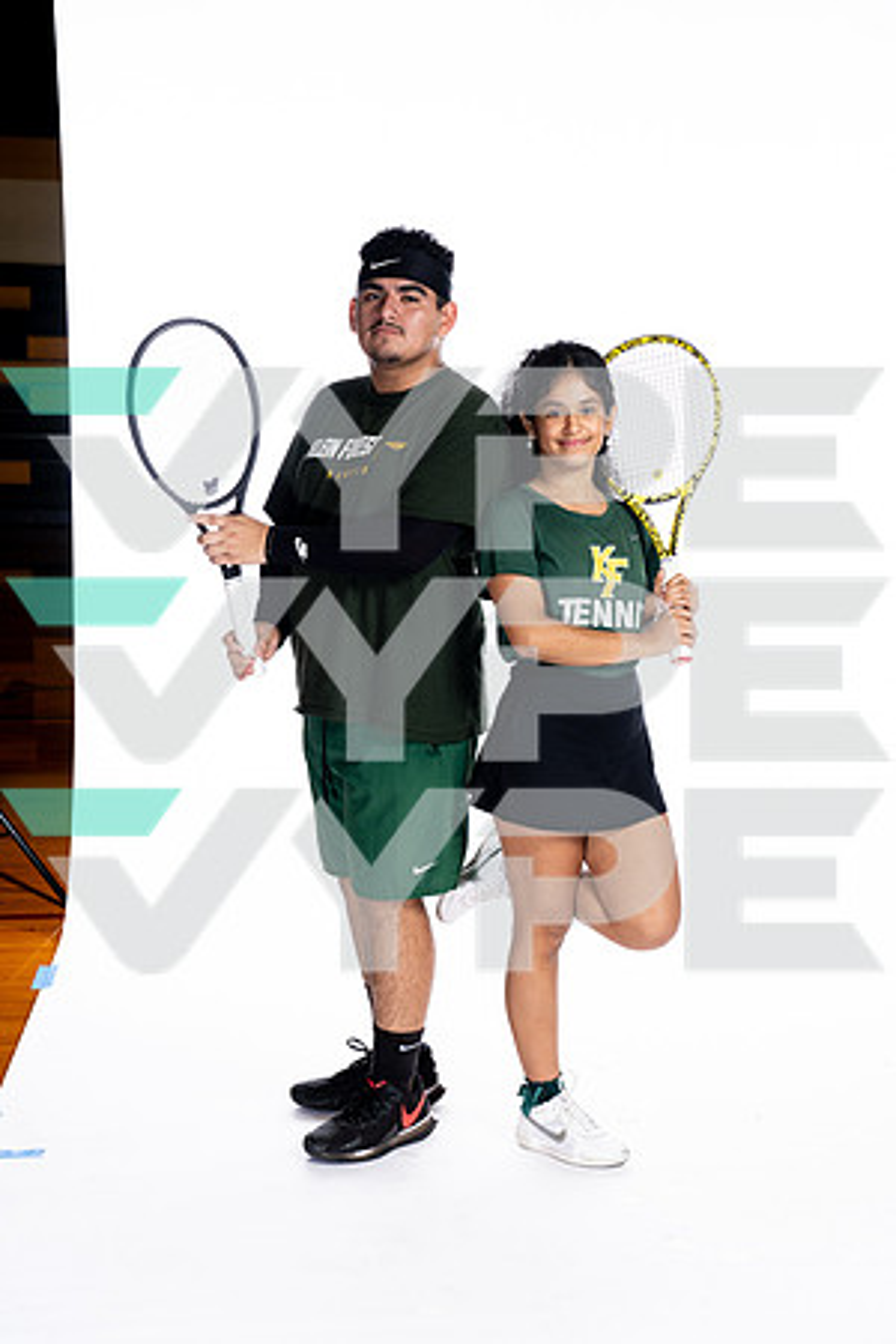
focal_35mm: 65
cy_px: 672
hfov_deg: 20.9
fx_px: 2426
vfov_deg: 31.0
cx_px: 448
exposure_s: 1/250
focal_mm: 65
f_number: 5.6
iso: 400
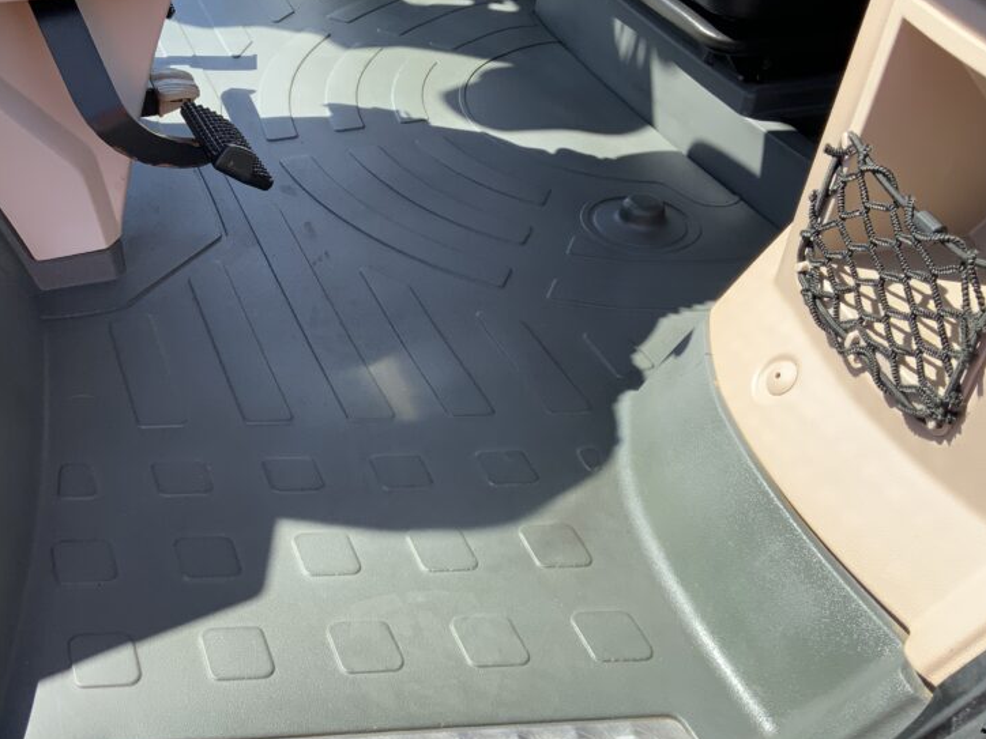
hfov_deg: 45.6
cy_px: 342
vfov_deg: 35.1
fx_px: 1168
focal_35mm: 41
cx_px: 410
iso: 16
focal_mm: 3
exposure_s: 1/346
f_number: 1.8
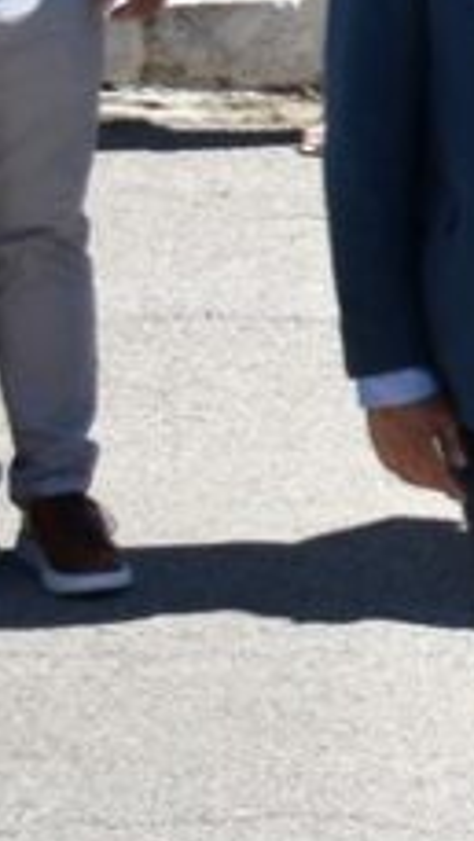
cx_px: 2642
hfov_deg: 3.4
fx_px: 7053
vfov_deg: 6.7
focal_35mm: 316
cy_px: -518
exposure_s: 1/500
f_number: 4.5
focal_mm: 30
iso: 100
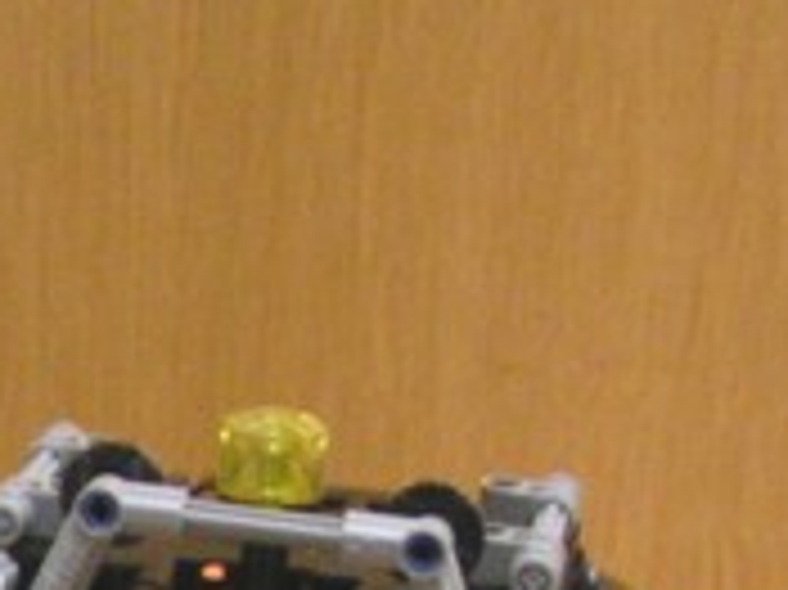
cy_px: 1009
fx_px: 3412
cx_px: -630
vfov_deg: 9.5
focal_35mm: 150
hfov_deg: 12.1
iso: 200
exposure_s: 1/6
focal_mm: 6.3
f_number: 2.8
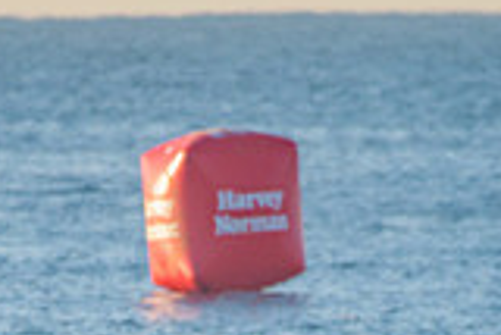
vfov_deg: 0.8
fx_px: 25295
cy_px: 562
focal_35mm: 1816
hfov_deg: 1.1
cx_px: 213
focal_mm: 500
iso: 320
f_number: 5.6
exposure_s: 1/1250
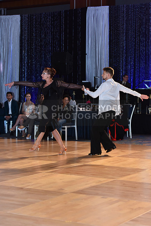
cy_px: 113
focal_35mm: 85
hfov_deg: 16.1
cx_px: 76
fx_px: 534
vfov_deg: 23.9
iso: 2000
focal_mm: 85
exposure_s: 1/320
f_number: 4.5
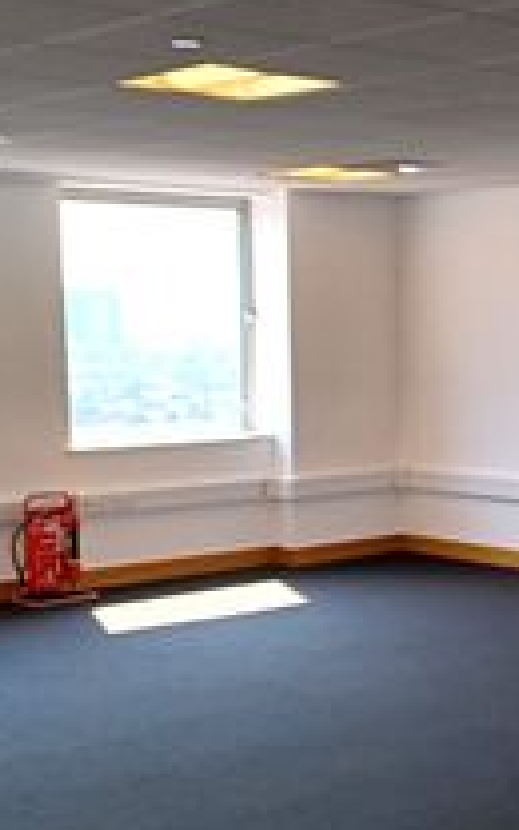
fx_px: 1154
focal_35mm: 51
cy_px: 483
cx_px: 459
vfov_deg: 39.5
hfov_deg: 24.7
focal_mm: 4.6
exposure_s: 1/100
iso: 64
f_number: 1.8
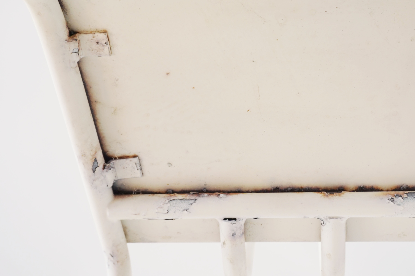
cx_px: 262
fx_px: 576
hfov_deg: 39.3
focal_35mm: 50
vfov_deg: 26.8
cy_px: 84
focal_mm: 22
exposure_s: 1/80
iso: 100
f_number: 4.5
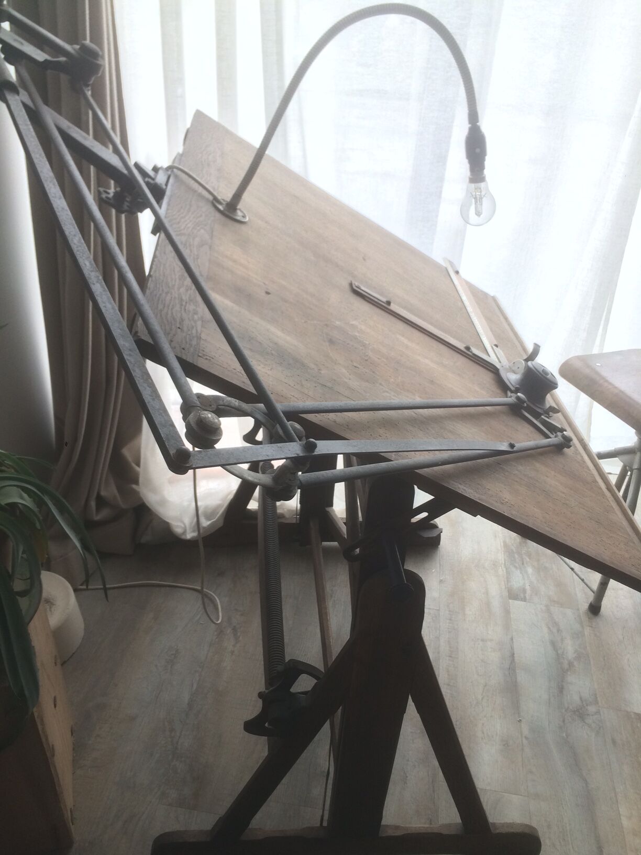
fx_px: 716
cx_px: 320
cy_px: 428
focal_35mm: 29
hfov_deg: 48.2
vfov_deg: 61.7
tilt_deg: -36.4
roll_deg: -4.1
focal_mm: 4.15
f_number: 2.2
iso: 64
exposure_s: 1/33
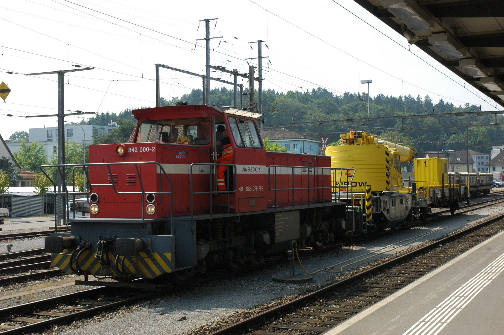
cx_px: 252
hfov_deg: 38.9
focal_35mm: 51
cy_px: 168
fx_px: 713
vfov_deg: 26.4
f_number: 10
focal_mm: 34
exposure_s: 1/400
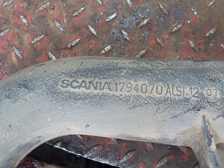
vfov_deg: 46.8
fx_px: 194
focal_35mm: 30
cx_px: 112
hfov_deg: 60.0
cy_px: 84
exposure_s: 1/30
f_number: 3.3
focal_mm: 4.1
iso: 320
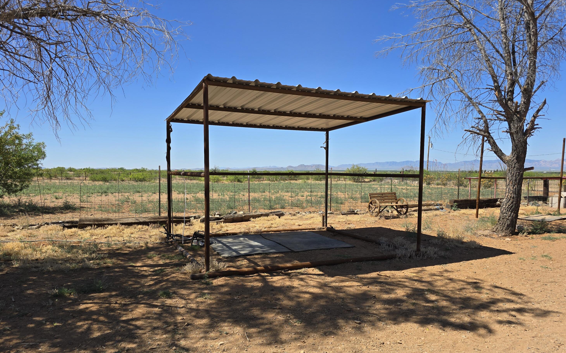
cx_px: 281
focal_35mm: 25
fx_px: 386
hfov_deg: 72.6
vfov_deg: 49.2
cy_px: 193
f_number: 1.7
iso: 12
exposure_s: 1/848
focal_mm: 6.3
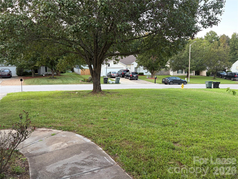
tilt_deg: -6.5
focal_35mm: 26
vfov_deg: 53.1
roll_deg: +0.7
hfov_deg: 67.3
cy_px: 90
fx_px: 179
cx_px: 119
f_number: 1.6
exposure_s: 1/115
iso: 125
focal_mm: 5.96
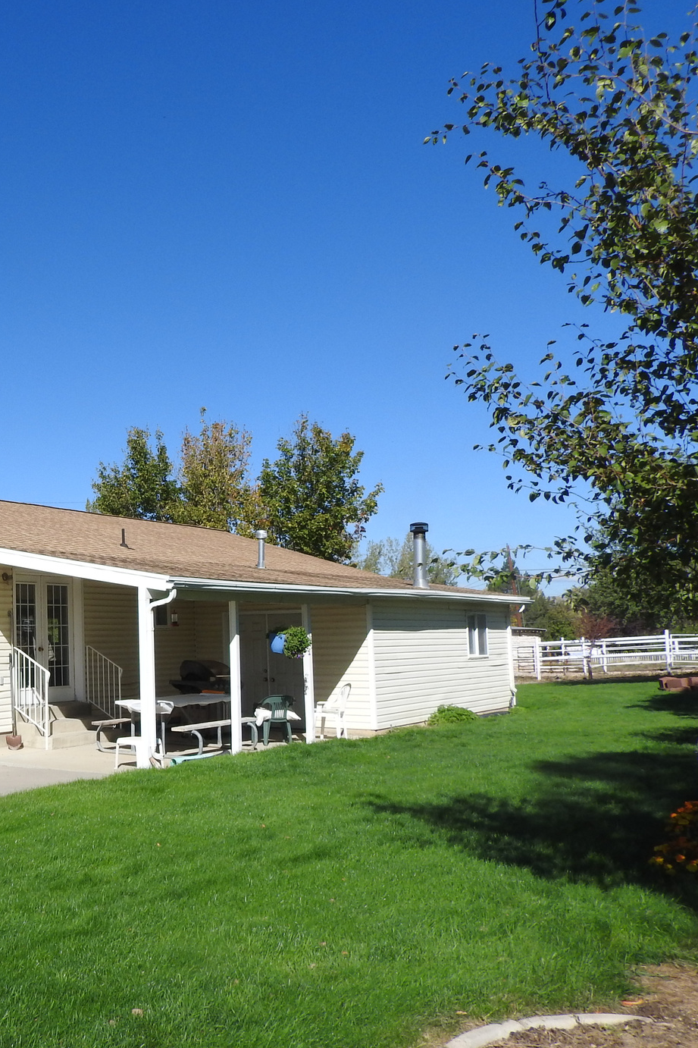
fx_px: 1076
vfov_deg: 51.9
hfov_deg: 33.1
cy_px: 550
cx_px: 7
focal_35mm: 37
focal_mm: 4.3
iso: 100
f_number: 3.8
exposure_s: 1/1600
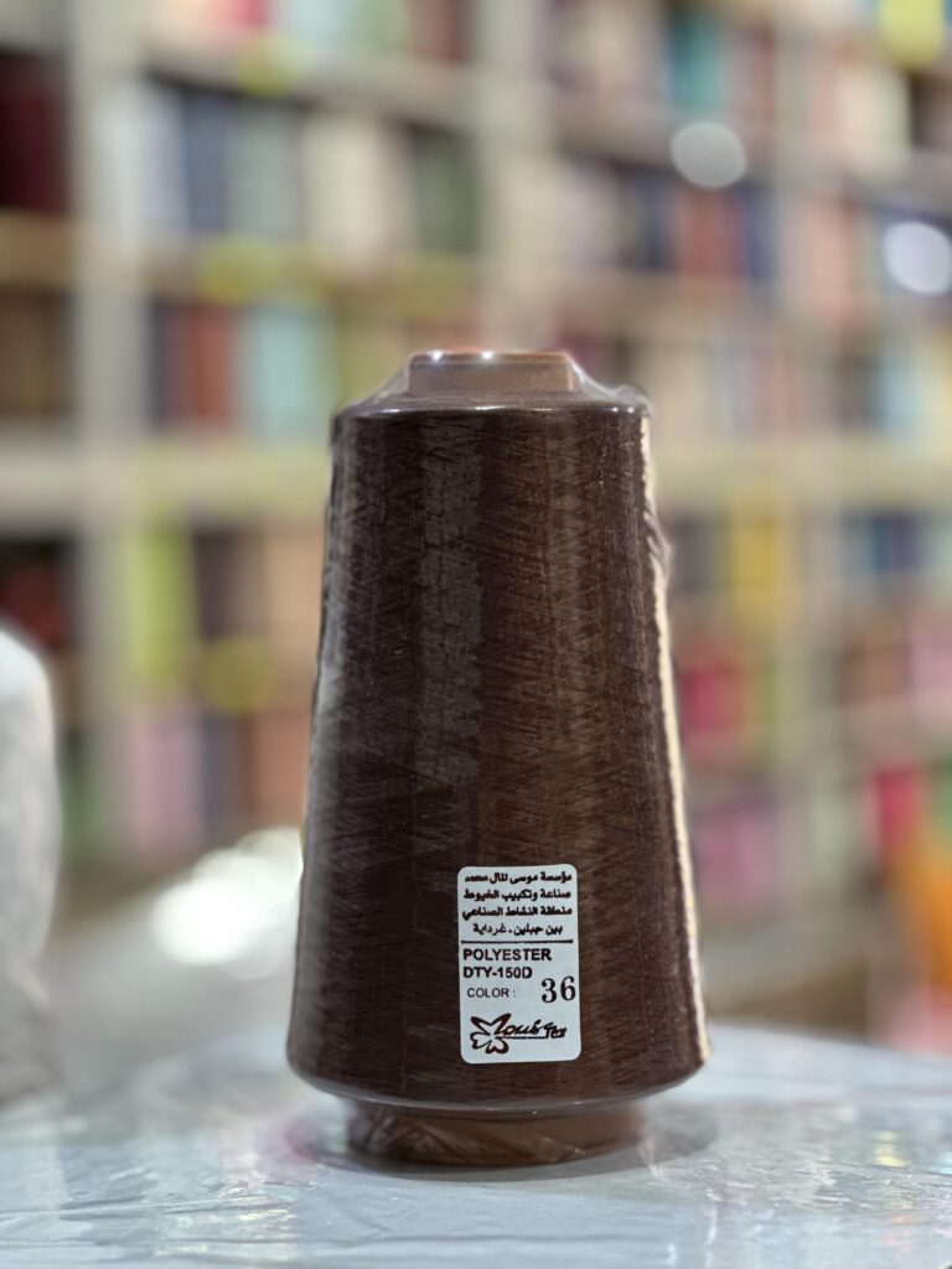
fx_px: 2824
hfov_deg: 19.1
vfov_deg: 25.3
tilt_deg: -1.5
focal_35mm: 77
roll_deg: +0.1
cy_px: 634
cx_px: 476
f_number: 2.8
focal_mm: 9
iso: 250
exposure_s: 1/33
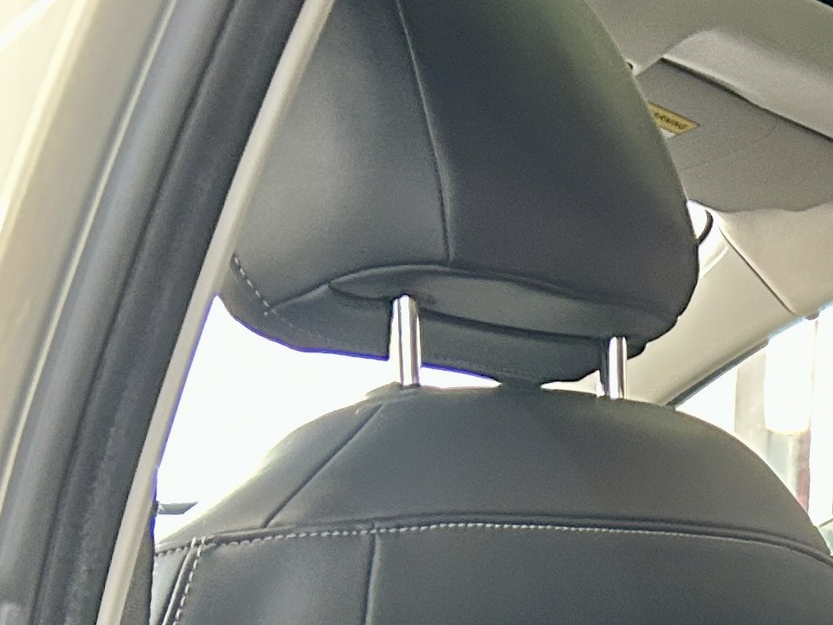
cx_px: 1136
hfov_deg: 17.0
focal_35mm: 108
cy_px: 1048
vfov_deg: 12.7
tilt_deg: -10.2
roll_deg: -3.6
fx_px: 2599
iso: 320
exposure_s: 1/60
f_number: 1.5
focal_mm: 5.7
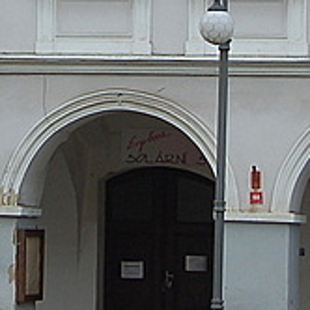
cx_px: 19
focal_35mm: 263
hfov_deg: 6.6
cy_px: -100
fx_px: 2665
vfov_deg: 6.6
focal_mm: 38
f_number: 8
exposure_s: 1/100
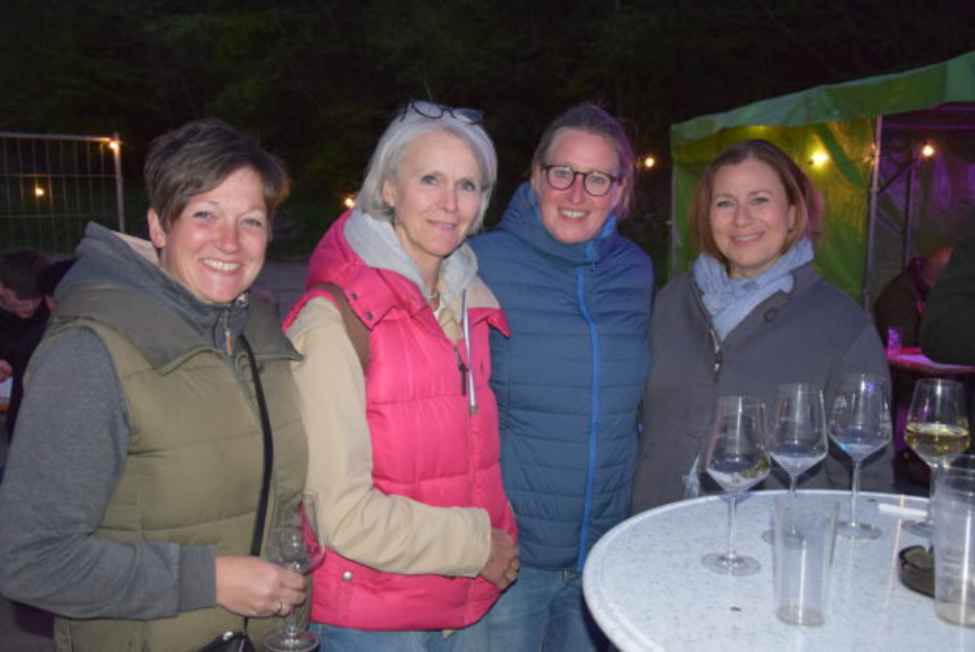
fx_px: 976
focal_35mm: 36
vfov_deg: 36.9
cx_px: 488
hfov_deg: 53.1
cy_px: 326
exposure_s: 1/60
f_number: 3.8
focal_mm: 24
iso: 3200
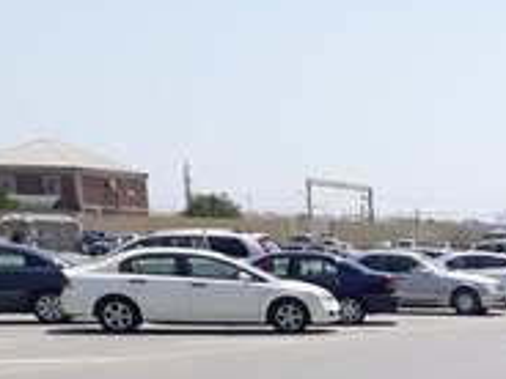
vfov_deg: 14.0
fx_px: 1418
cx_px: 880
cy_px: 625
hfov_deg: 17.0
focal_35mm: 97
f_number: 1.9
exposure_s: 1/1553
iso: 40
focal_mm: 3.6
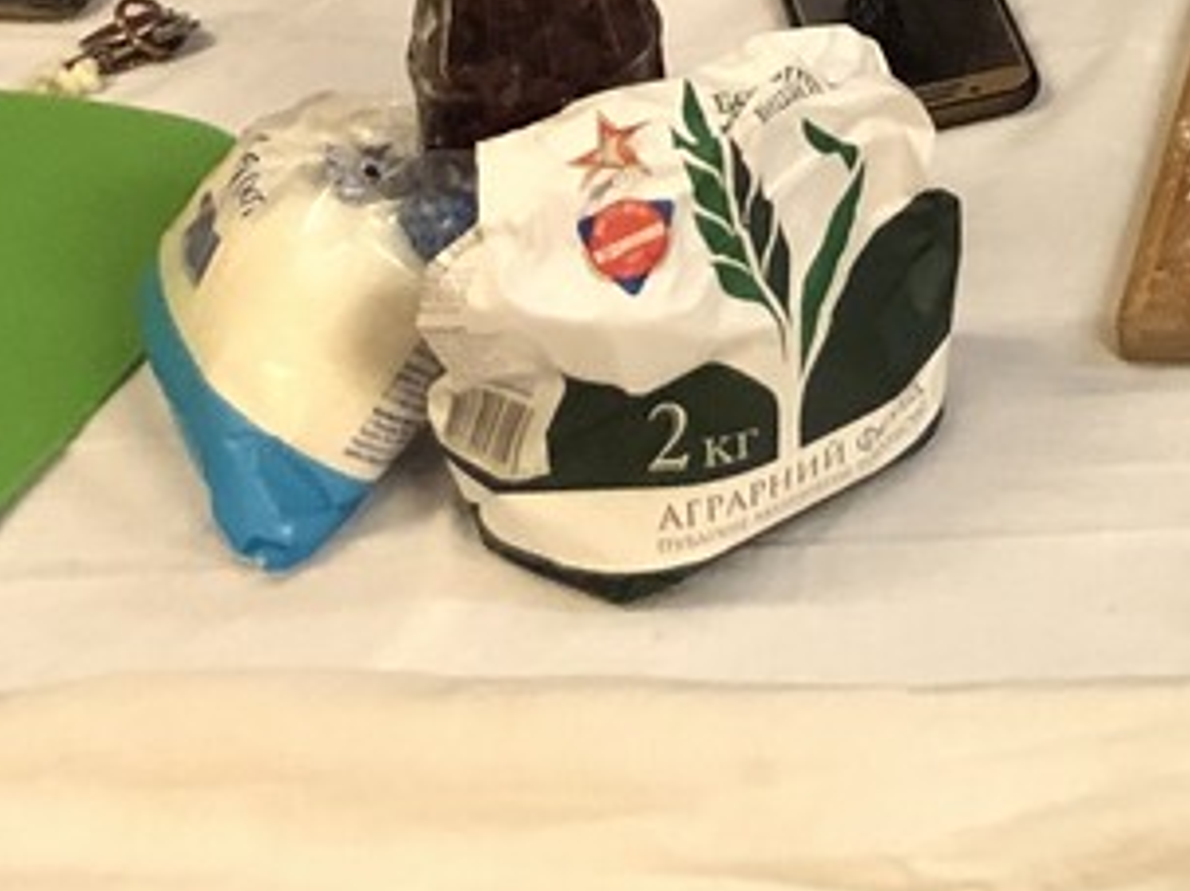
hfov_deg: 16.2
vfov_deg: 12.4
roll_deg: +0.9
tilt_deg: -21.5
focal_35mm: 111
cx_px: 1787
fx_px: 3814
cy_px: -636
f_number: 1.8
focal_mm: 3.99
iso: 400
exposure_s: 1/33
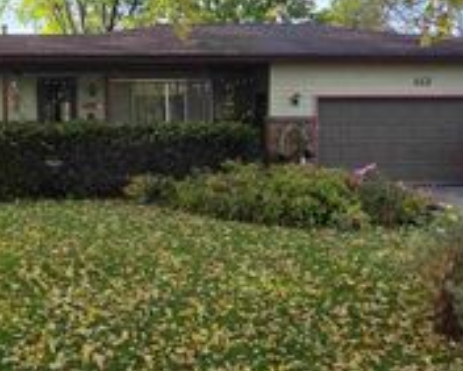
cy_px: 151
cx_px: 134
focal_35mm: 36
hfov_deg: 48.9
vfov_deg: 41.0
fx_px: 494
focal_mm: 2.2
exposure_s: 1/470
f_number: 1.9
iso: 40
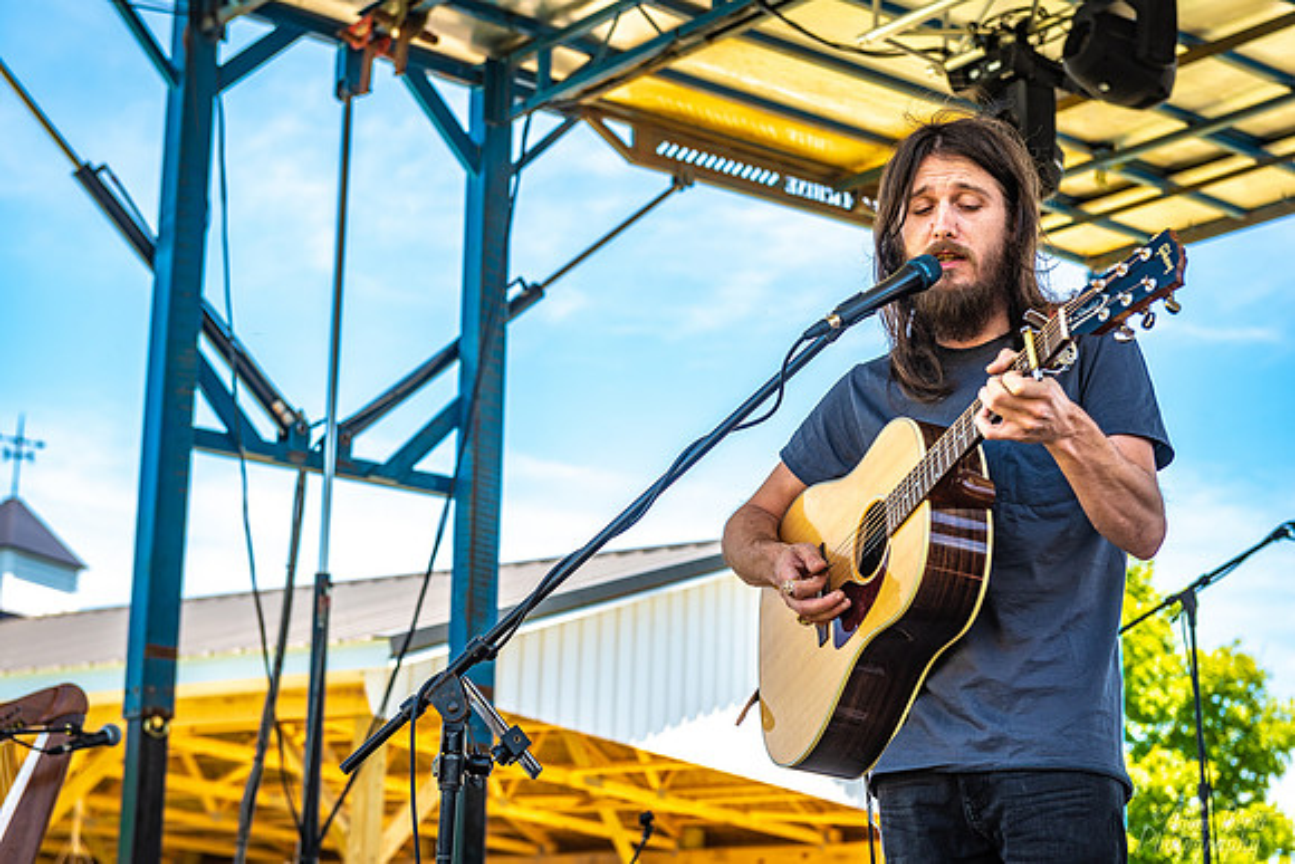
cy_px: 432
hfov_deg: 30.5
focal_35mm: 66
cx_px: 648
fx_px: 2375
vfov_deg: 20.6
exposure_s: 1/250
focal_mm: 66
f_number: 5.6
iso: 200
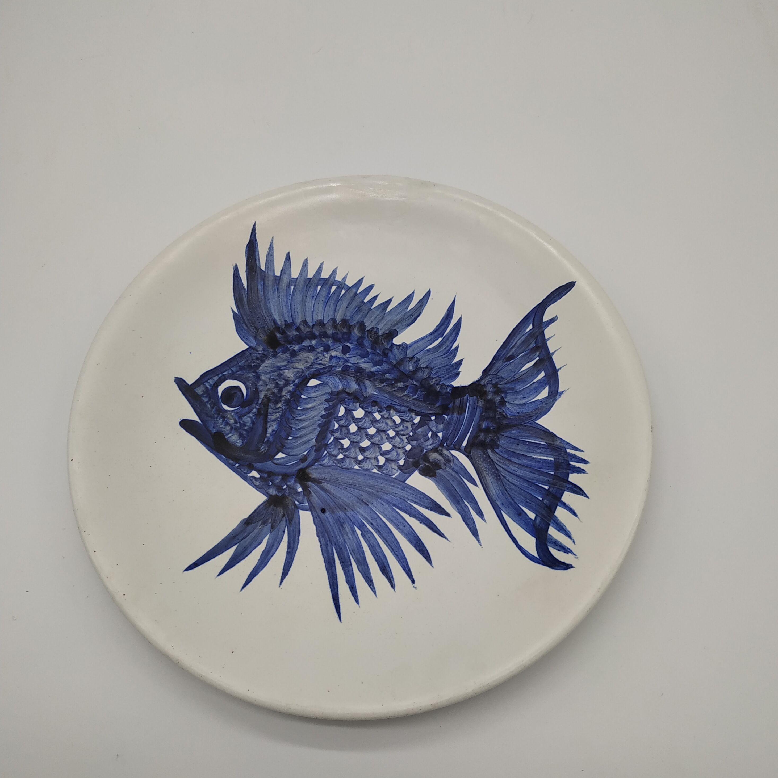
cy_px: 385
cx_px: 398
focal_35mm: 29
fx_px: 737
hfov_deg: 55.6
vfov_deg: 55.6
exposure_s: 1/576
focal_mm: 3.94
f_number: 1.9
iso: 100
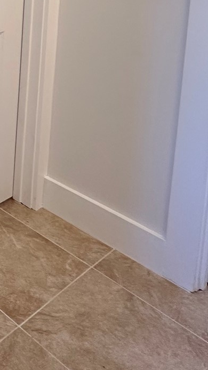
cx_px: -184
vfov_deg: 37.9
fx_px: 442
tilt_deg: -6.1
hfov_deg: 19.0
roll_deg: -0.3
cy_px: -37
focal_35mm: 45
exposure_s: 1/60
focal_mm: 2.22
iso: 160
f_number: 2.2
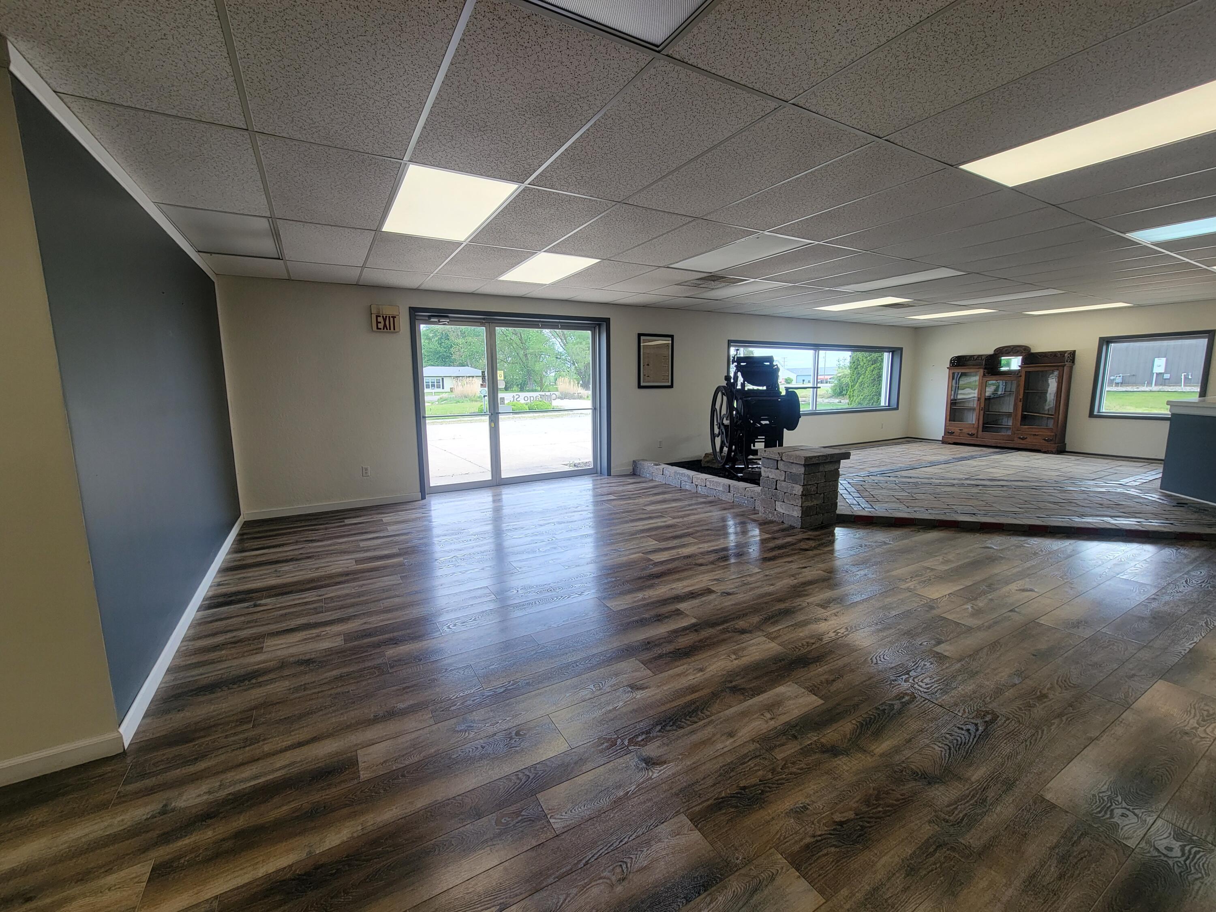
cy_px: 456
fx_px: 457
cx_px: 608
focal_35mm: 13
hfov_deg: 106.2
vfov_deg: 89.9
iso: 50
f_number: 2.2
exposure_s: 1/120
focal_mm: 2.2
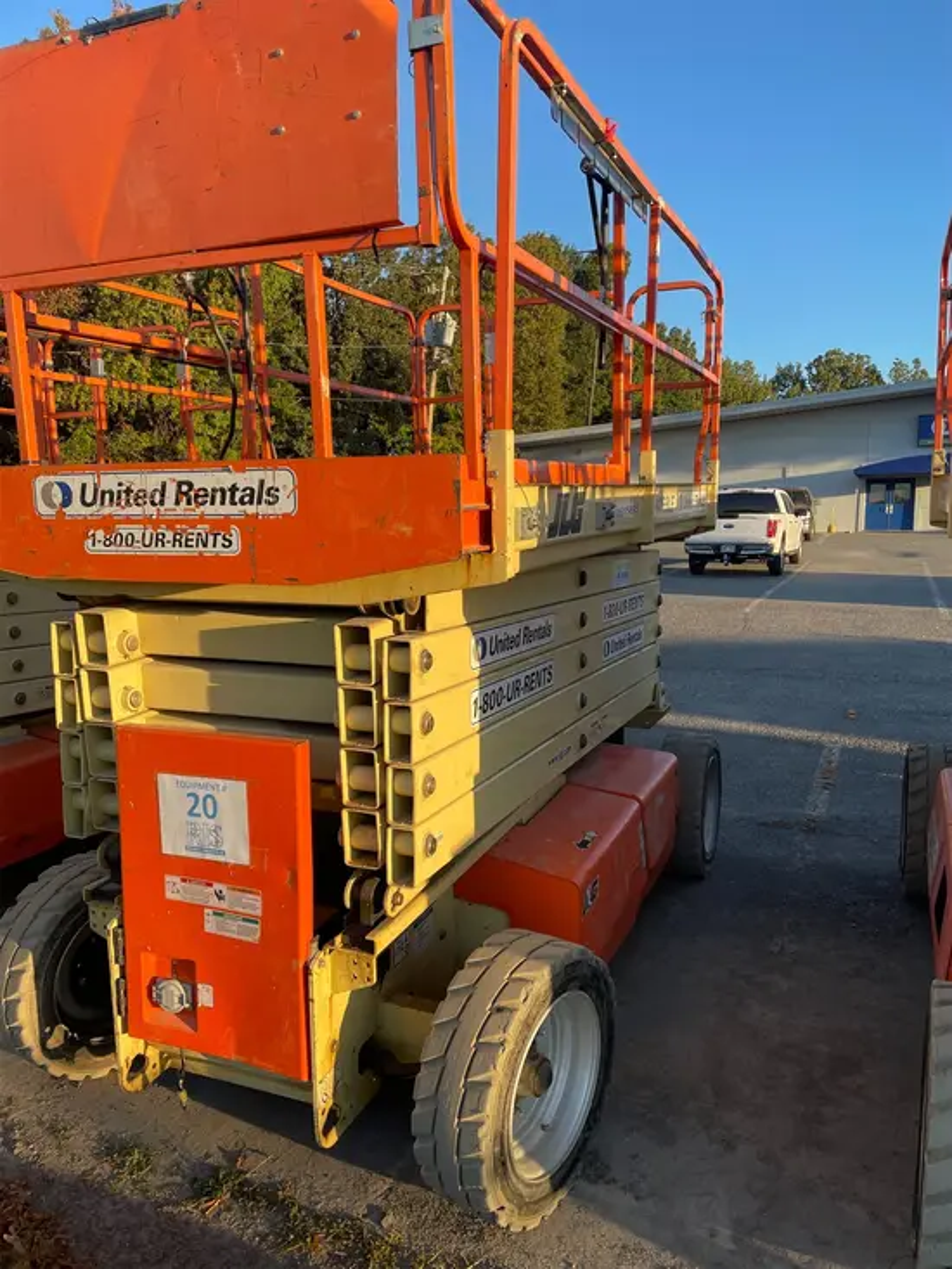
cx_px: 476
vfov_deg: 67.3
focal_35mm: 26
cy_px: 634
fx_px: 953
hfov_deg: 53.1
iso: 32
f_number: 1.6
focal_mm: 4.2
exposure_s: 1/790
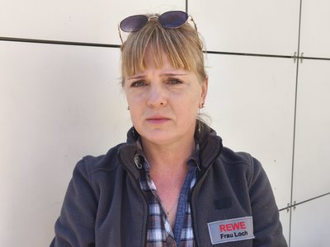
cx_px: 165
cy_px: 124
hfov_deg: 43.9
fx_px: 410
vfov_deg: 33.6
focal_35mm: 43
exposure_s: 1/499
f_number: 1.7
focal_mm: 5.35
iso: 80
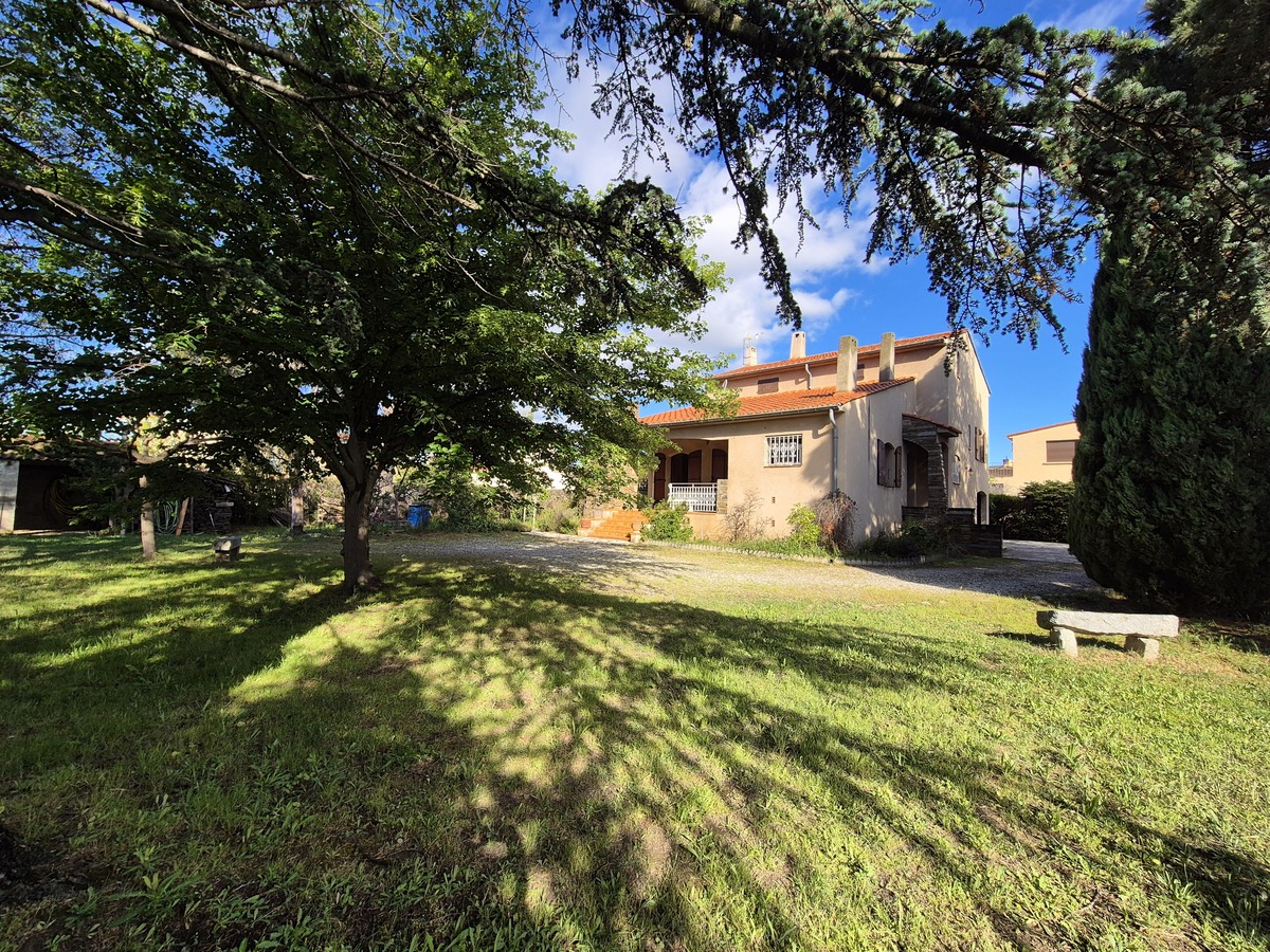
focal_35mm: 13
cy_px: 476
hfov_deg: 106.2
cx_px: 635
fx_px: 477
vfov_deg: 89.9
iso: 50
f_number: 2.2
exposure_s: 1/1116
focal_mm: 2.2
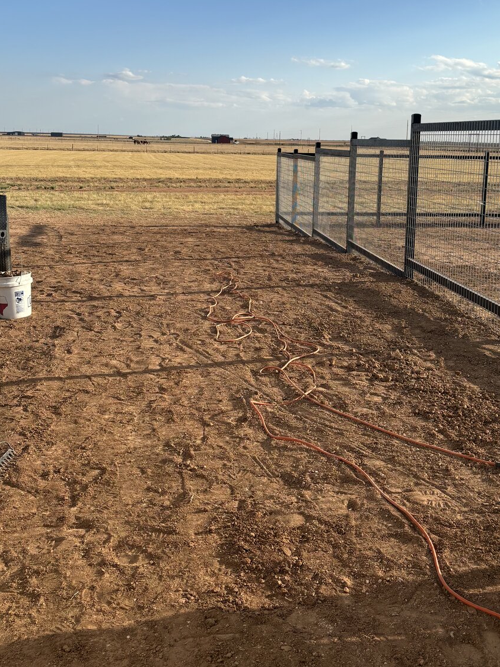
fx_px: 713
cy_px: 234
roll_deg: -2.3
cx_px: 278
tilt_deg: -9.7
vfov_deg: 49.4
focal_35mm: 37
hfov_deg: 38.6
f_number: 1.6
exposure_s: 1/3021
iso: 50
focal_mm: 5.96
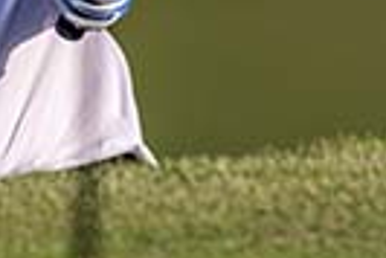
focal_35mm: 4678
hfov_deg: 0.4
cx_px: -247
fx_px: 50213
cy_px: -281
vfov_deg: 0.3
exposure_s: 1/3200
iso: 220
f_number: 5.6
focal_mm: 650
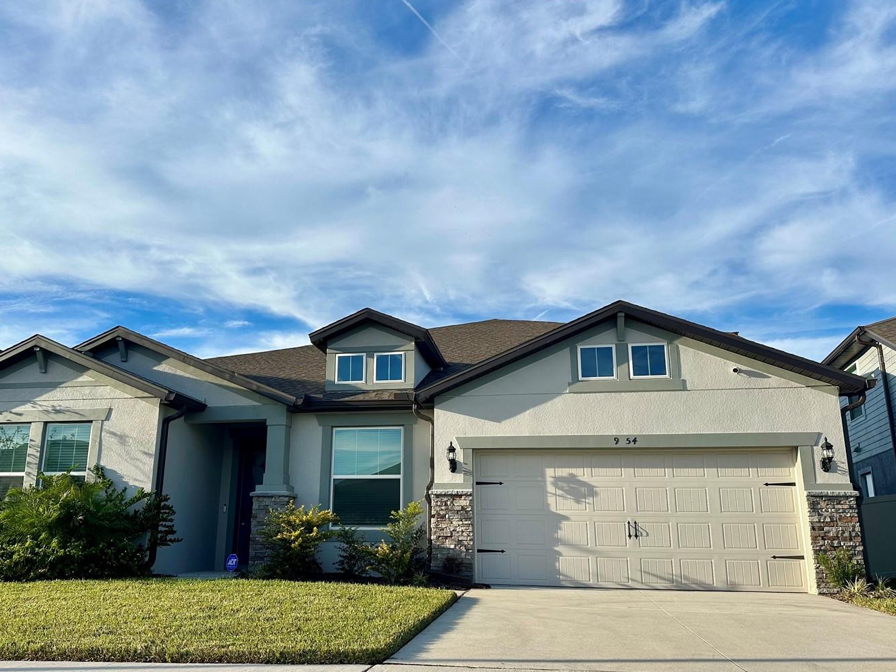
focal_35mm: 29
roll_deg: -0.7
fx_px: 751
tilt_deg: +12.8
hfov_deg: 61.5
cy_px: 357
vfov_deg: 48.2
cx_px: 393
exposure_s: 1/4348
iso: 80
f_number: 1.78
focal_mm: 6.86
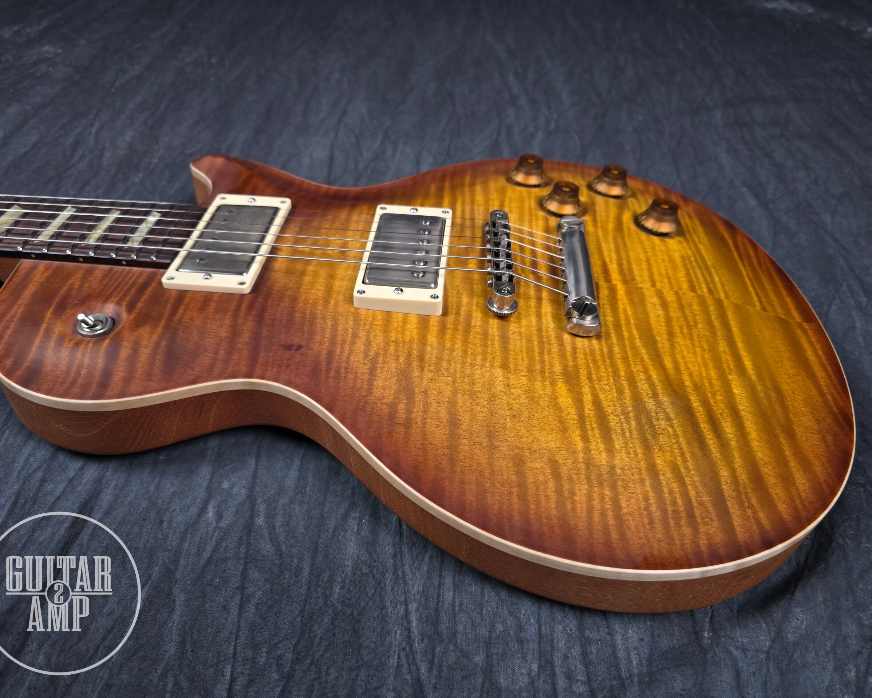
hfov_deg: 70.3
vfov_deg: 58.8
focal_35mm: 24
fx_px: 619
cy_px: 349
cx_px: 422
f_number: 1.7
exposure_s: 1/100
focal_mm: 6.3
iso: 640
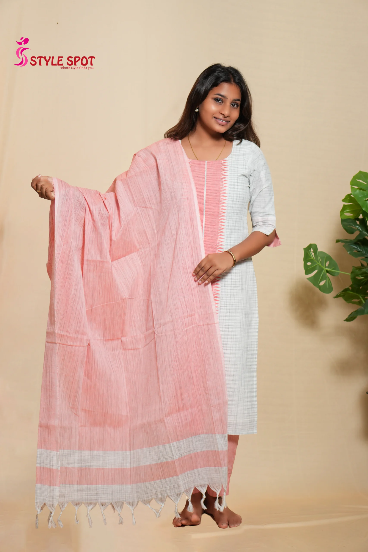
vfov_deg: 27.0
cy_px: 276
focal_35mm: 75
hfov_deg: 18.2
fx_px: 1150
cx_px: 184
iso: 320
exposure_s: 1/160
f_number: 1.8
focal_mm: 50
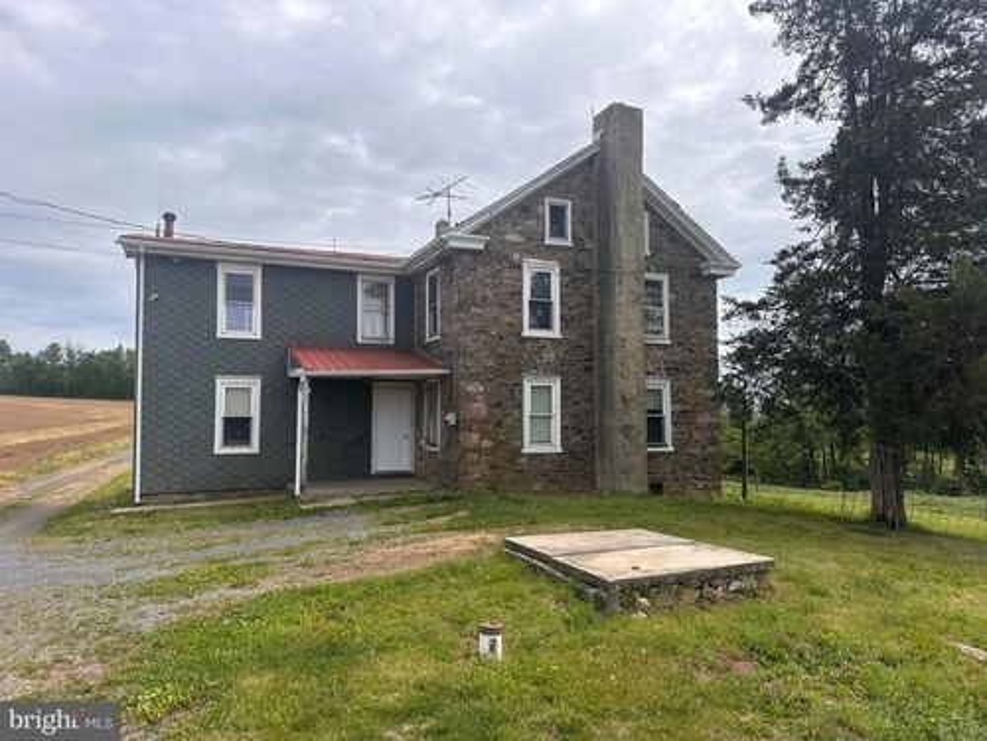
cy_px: 370
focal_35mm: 24
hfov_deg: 71.6
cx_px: 494
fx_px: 684
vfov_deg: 56.8
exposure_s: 1/5525
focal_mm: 6.86
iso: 80
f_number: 1.78
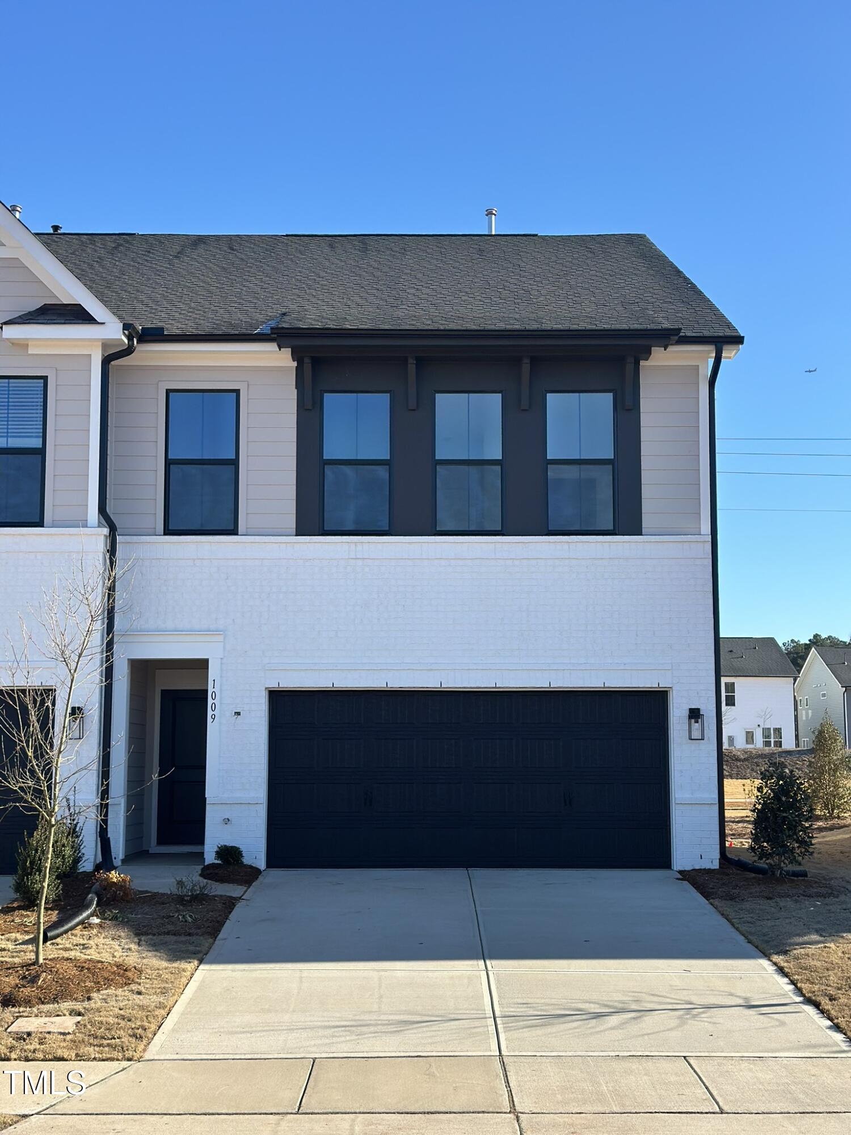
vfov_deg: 39.7
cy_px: 568
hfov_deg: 30.3
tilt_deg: +8.3
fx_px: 1573
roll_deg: +0.5
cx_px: 426
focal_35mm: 48
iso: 80
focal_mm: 6.86
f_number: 1.78
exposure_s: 1/3257
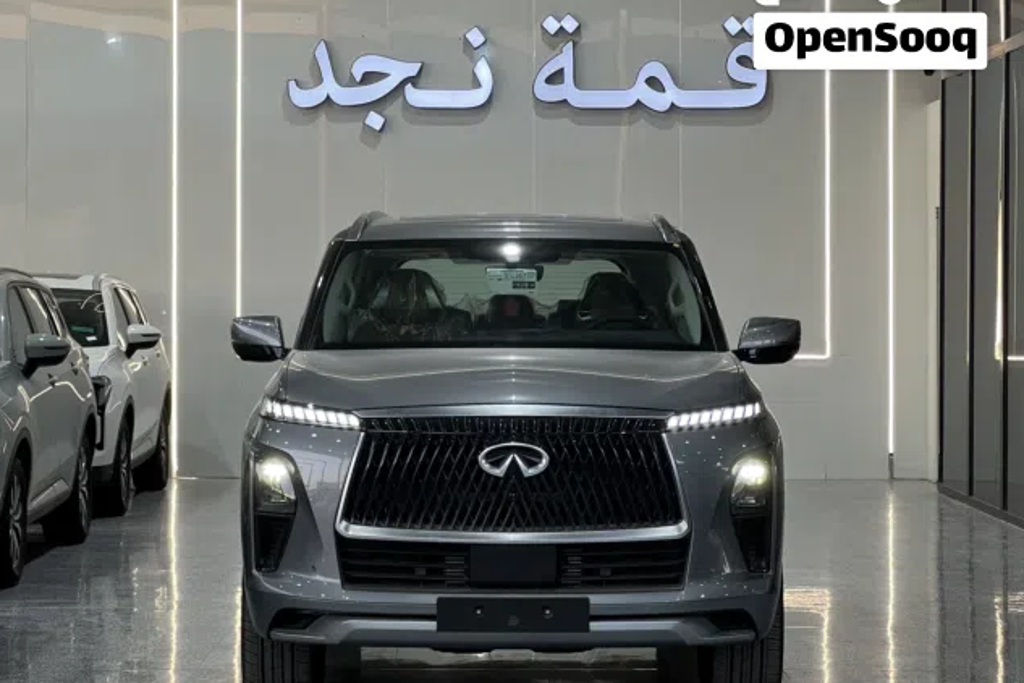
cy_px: 303
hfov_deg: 25.1
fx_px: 2304
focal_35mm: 81
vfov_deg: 16.9
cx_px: 510
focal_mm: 9
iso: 100
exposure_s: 1/120
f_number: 2.8
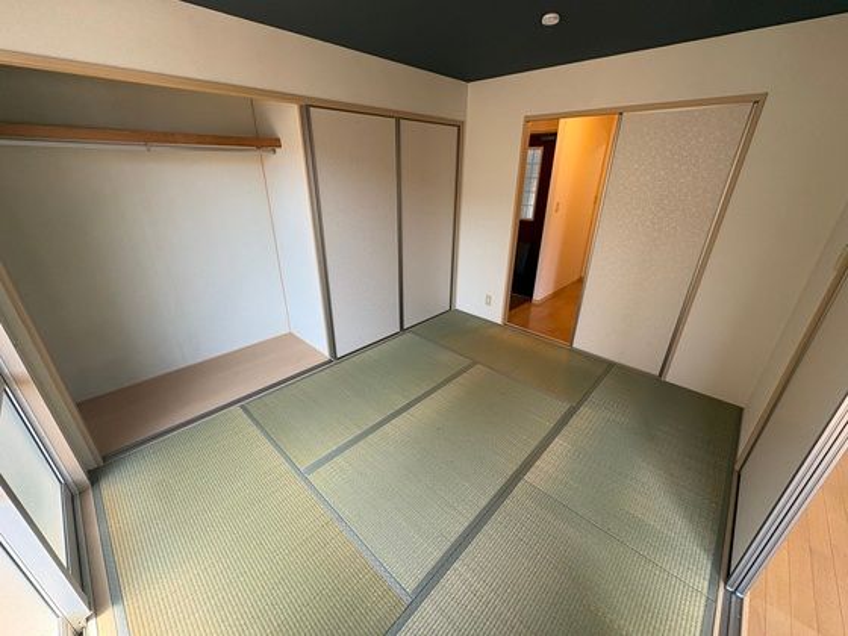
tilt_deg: -23.6
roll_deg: -0.5
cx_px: 424
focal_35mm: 14
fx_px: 343
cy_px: 318
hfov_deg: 102.1
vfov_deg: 85.7
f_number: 2.2
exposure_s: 1/99
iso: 100
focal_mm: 2.22
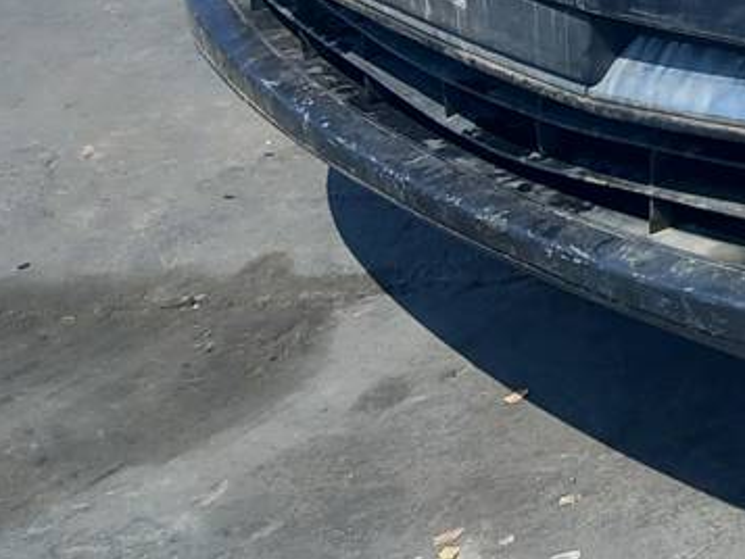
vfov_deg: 13.0
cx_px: 1429
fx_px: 2347
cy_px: -215
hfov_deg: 15.1
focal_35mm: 109
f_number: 1.8
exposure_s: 1/346
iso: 20
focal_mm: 4
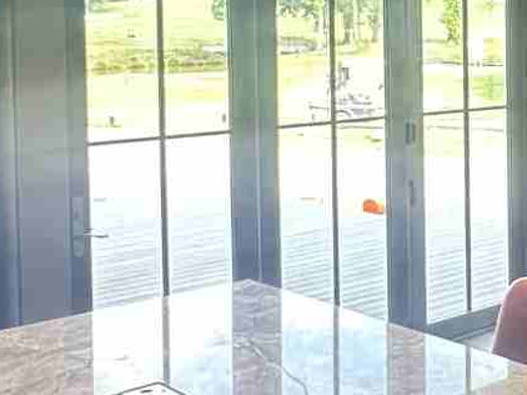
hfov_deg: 25.8
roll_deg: +0.3
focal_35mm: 68
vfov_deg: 21.2
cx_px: 623
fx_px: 1035
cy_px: 58
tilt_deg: -2.0
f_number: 2.2
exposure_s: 1/99
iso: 250
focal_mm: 2.22
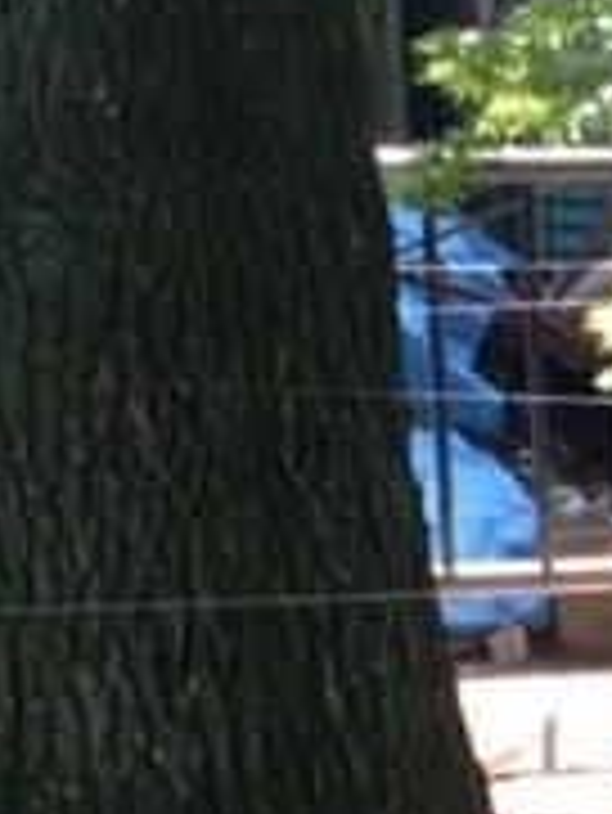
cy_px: 1165
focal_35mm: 164
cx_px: 1251
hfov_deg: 8.6
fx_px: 3861
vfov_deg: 11.6
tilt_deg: -18.0
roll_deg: +1.2
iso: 64
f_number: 2.2
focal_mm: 4.15
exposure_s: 1/120
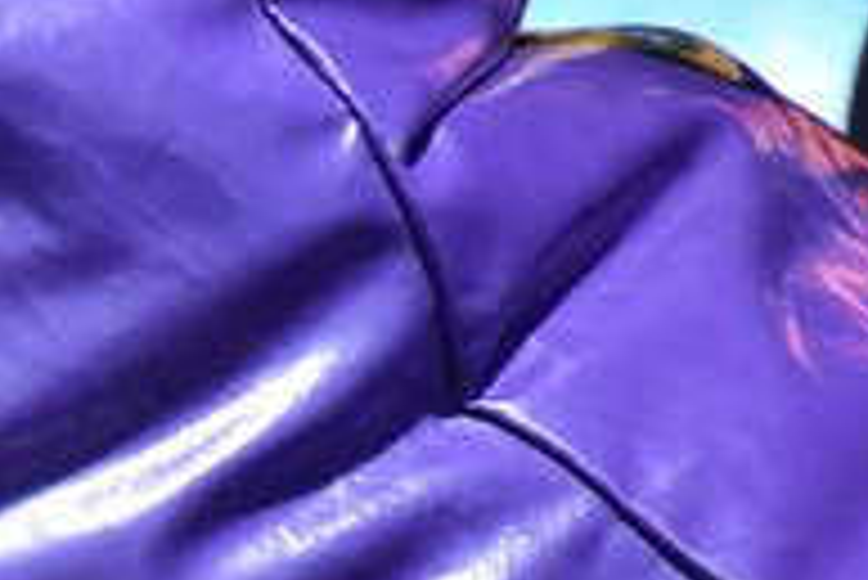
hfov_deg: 1.8
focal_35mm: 1116
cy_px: 654
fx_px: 26927
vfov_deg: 1.2
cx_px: -1228
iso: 320
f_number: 5.6
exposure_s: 1/1000
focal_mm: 140
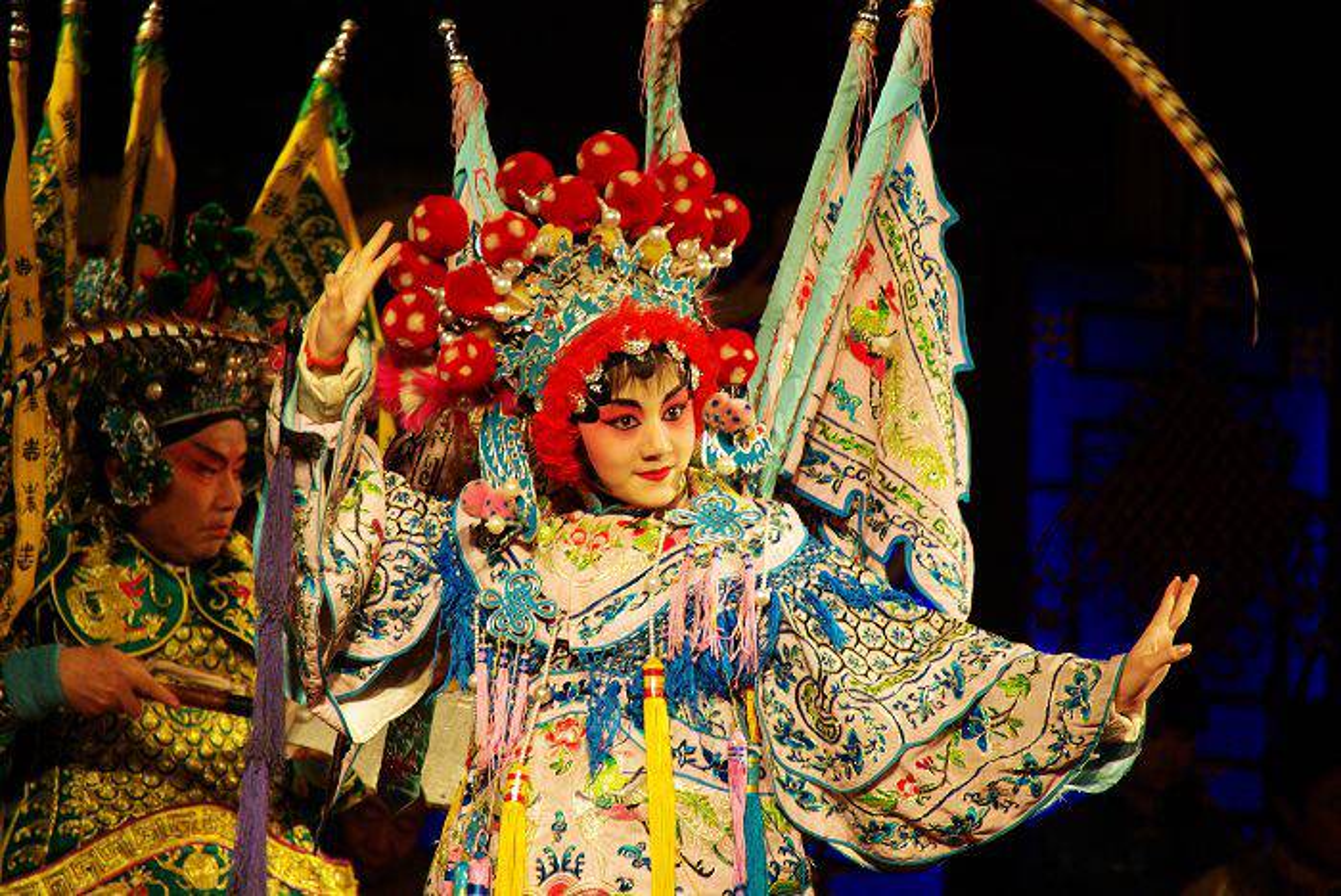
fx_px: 12302
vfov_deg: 4.2
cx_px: 670
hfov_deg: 6.2
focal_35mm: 330
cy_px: 448
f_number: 6.7
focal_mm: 220
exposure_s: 1/90
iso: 800
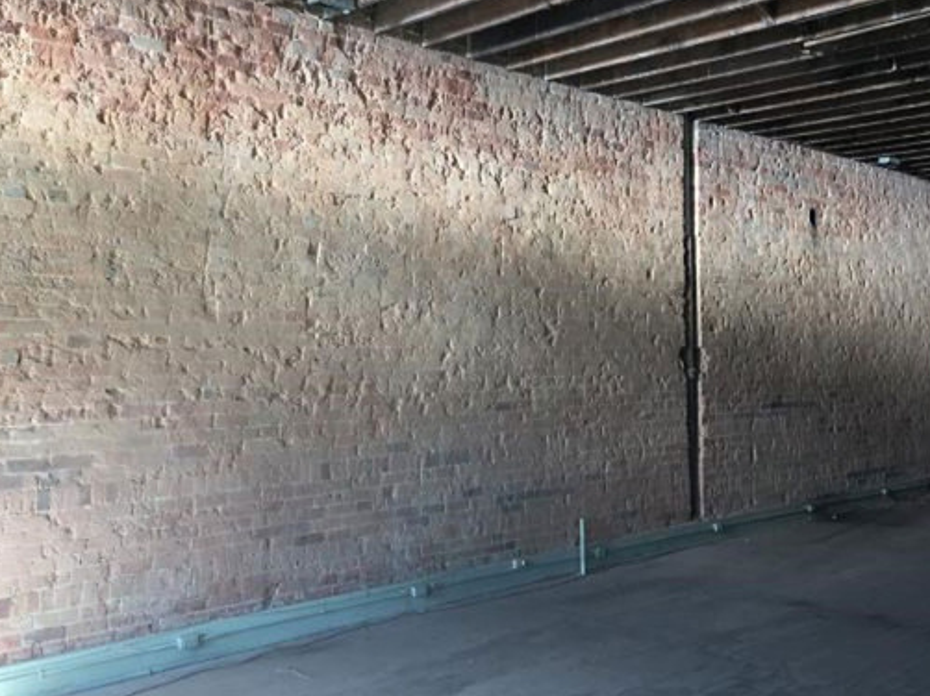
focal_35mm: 37
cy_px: 317
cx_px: 402
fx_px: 994
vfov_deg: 38.6
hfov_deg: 50.0
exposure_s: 1/120
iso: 32
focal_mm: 4.15
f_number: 2.2
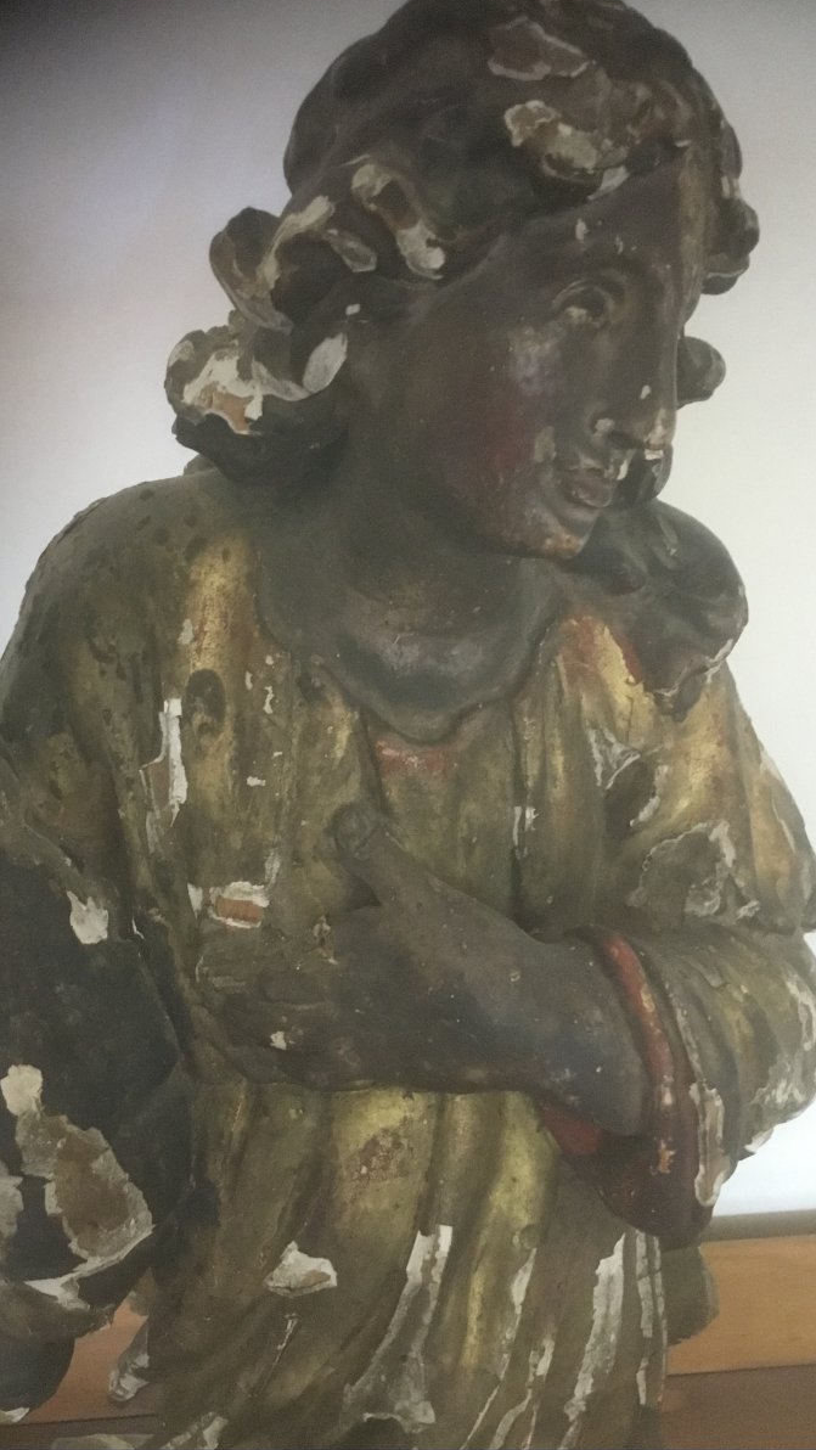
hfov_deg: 34.5
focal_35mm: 34
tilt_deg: -25.2
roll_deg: +1.0
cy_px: 721
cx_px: 314
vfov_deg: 58.0
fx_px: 1307
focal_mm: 3.3
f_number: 2.4
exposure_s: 1/17
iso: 250
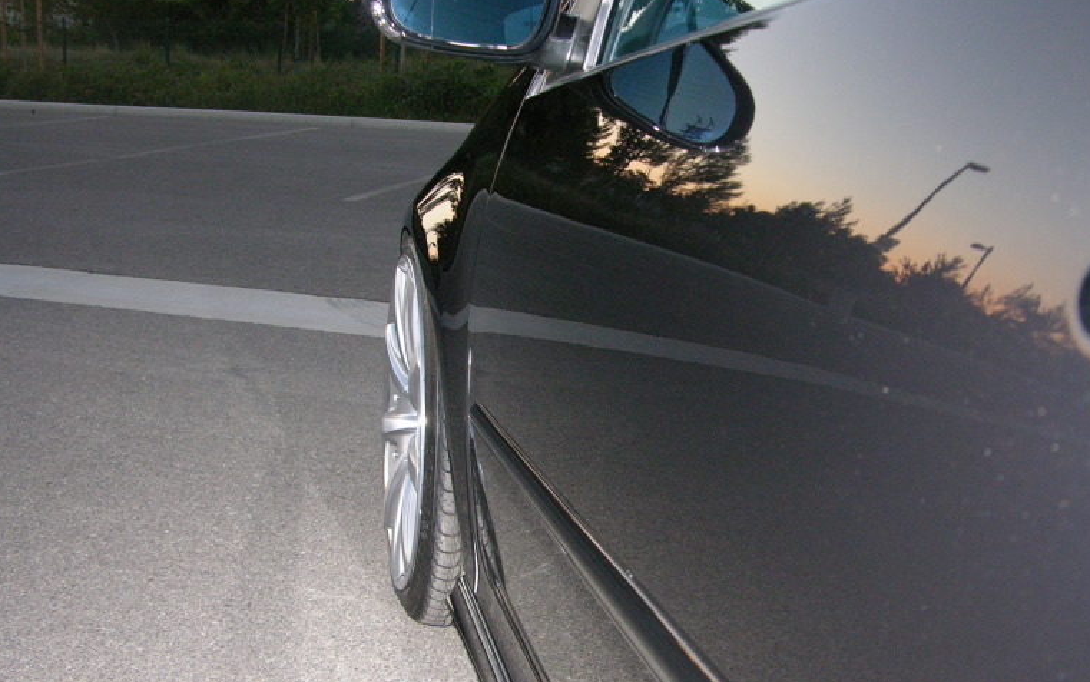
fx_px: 1159
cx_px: 569
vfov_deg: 32.7
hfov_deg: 50.4
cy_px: 398
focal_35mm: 39
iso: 200
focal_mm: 9
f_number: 2.8
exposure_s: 1/60.1
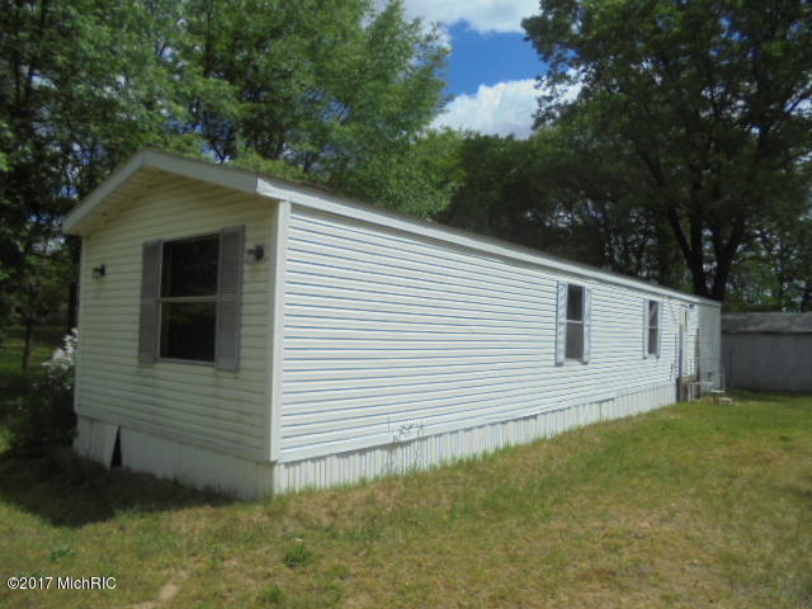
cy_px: 304
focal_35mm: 26
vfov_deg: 53.1
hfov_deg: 67.3
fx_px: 610
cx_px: 406
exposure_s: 1/200
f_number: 11.5
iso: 100
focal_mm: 4.6
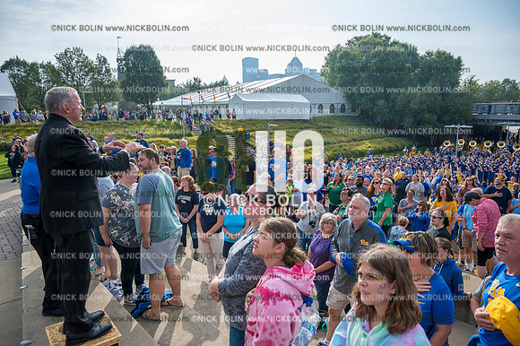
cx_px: 260
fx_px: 346
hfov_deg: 73.8
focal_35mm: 24
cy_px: 173
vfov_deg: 53.1
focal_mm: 24
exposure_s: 1/2000
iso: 160
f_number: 4
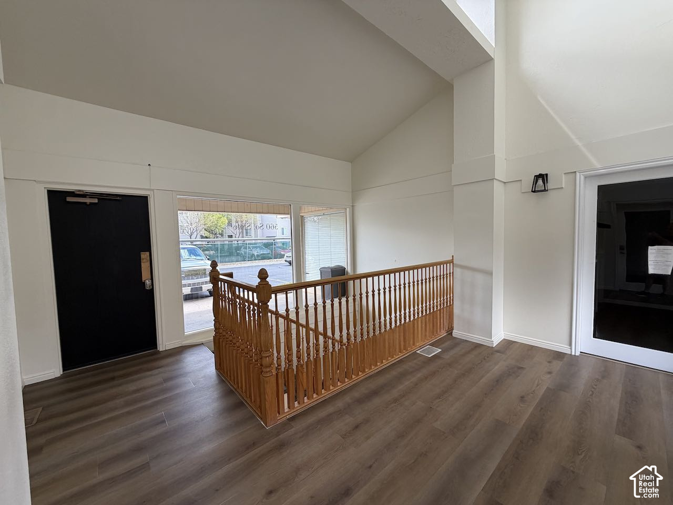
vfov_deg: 85.7
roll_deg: +1.2
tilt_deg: -2.7
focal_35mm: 14
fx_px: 272
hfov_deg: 102.1
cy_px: 252
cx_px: 336
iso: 125
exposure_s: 1/121
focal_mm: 2.22
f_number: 2.2
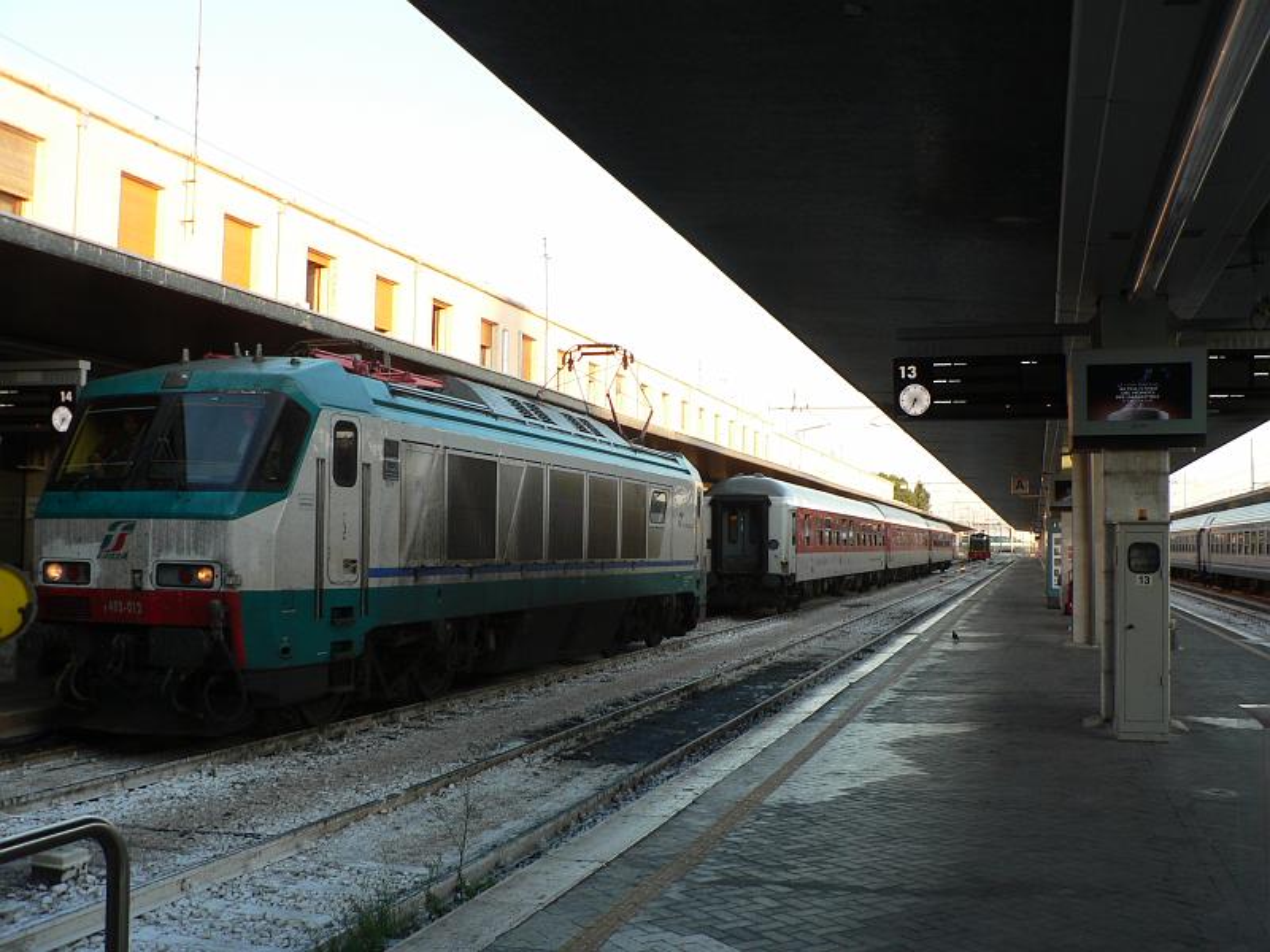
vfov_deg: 39.7
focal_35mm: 36
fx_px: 1321
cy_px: 476
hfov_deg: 51.4
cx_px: 635
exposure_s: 1/100
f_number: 3.2
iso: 80
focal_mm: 6
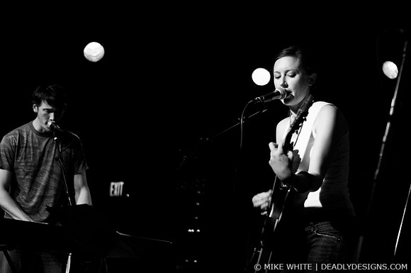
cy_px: 136
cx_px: 206
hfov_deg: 27.0
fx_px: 855
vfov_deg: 18.1
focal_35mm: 75
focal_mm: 50
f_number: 1.8
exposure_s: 1/160
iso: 1000
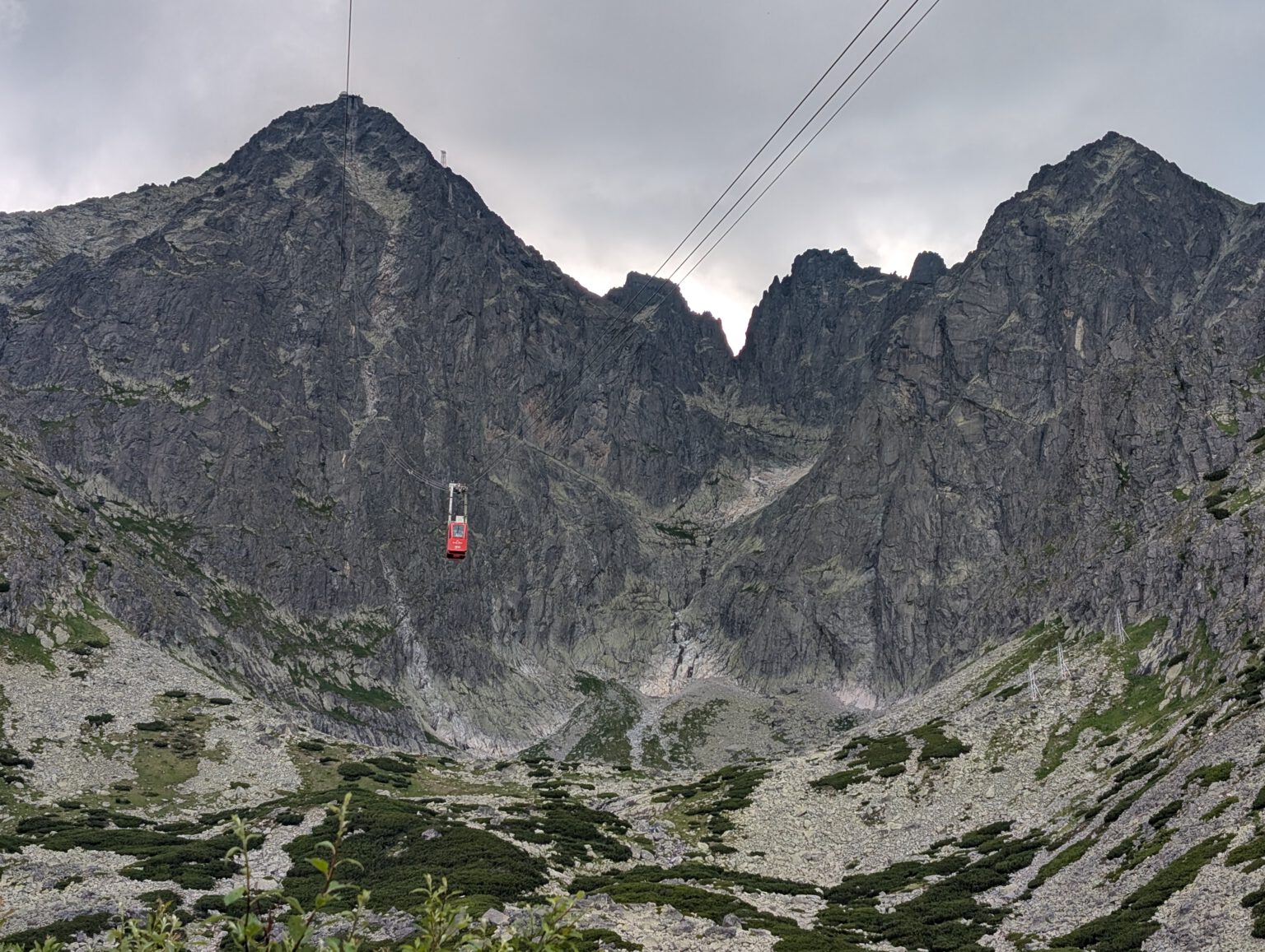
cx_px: 632
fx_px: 1793
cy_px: 476
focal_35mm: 49
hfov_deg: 38.9
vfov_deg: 29.8
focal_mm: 6.9
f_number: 1.68
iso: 19
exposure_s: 1/548
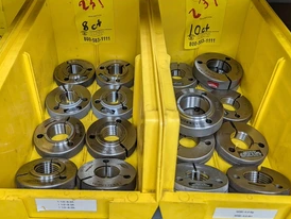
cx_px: 126
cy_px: 66
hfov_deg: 52.4
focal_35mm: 35
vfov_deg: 40.1
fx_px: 294
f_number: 1.68
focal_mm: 6.9
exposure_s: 1/120
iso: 742
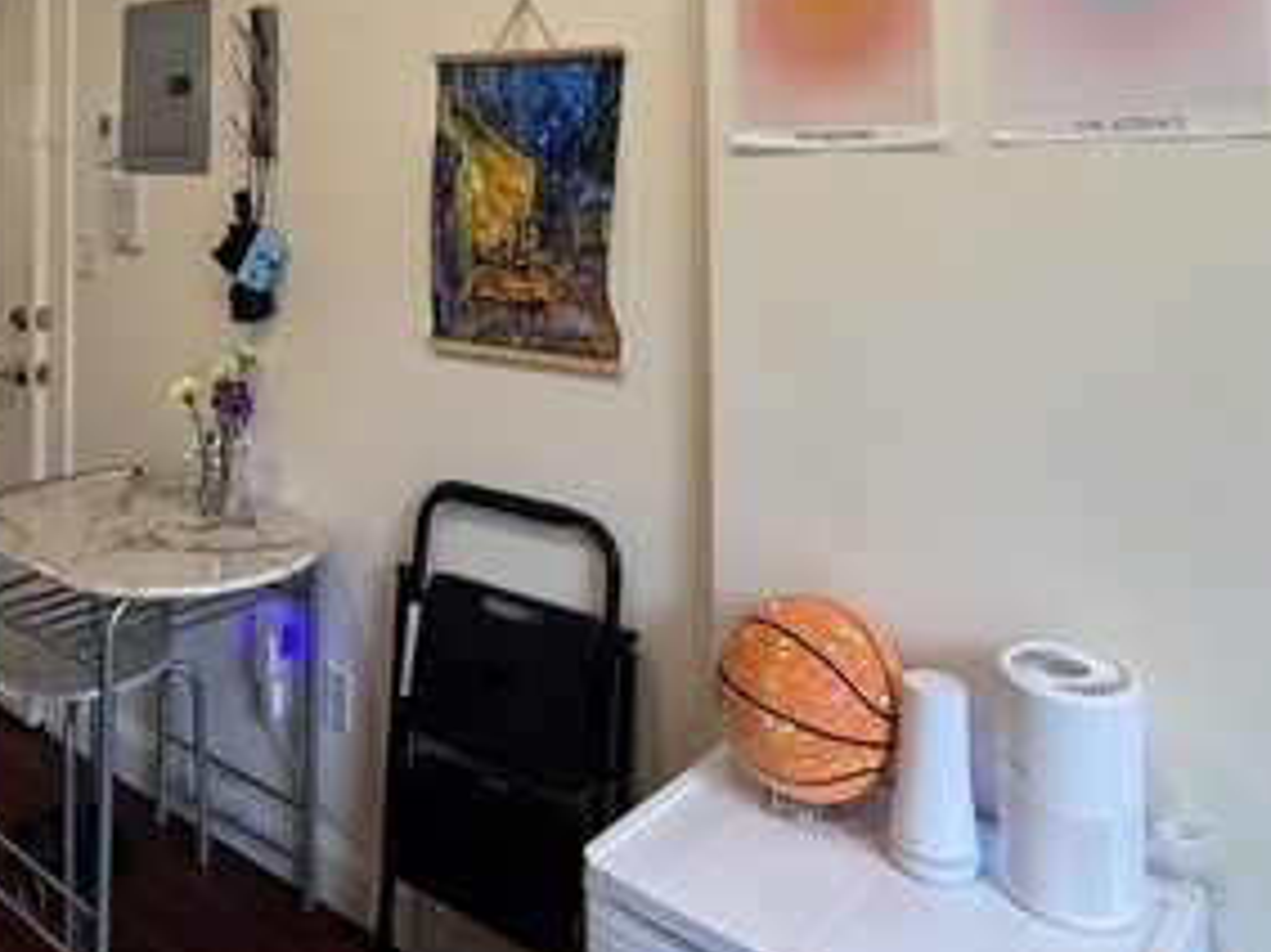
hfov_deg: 54.6
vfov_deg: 40.3
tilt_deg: +2.0
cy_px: 130
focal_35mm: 33
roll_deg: +0.1
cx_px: 460
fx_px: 1211
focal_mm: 2.22
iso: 250
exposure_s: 1/60
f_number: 2.2
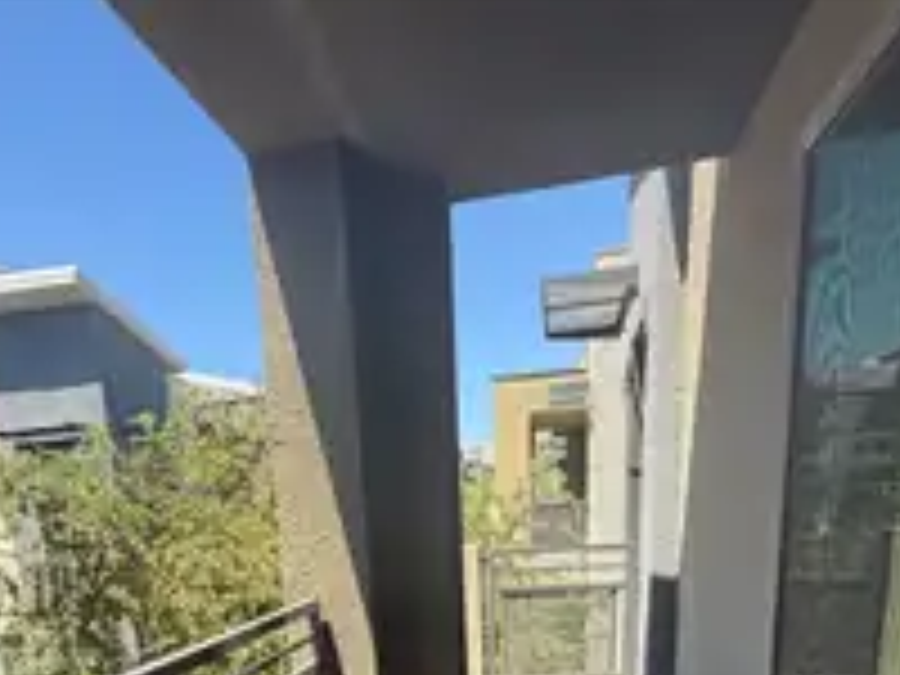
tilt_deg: -10.5
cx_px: 369
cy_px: 666
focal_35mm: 28
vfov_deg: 43.2
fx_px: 728
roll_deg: +4.9
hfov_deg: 63.0
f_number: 2.2
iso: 50
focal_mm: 2.22
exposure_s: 1/502
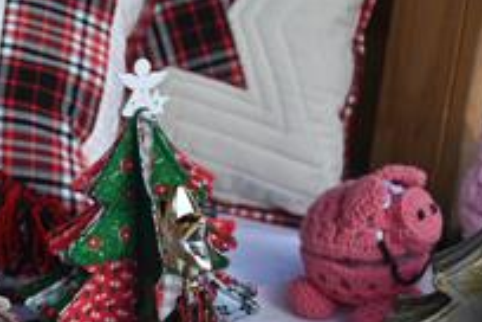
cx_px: -146
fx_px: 1553
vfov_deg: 11.8
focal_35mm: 116
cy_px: 206
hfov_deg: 16.6
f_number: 4.5
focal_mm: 29.5
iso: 200
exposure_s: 1/250
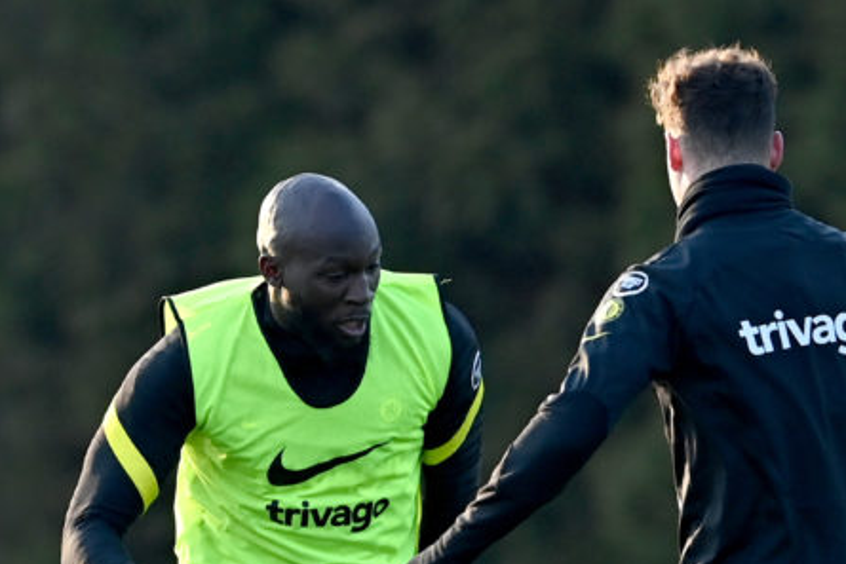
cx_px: 606
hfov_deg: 2.2
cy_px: 631
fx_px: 21649
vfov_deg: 1.5
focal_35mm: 921
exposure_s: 1/2000
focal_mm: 400
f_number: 4
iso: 1000
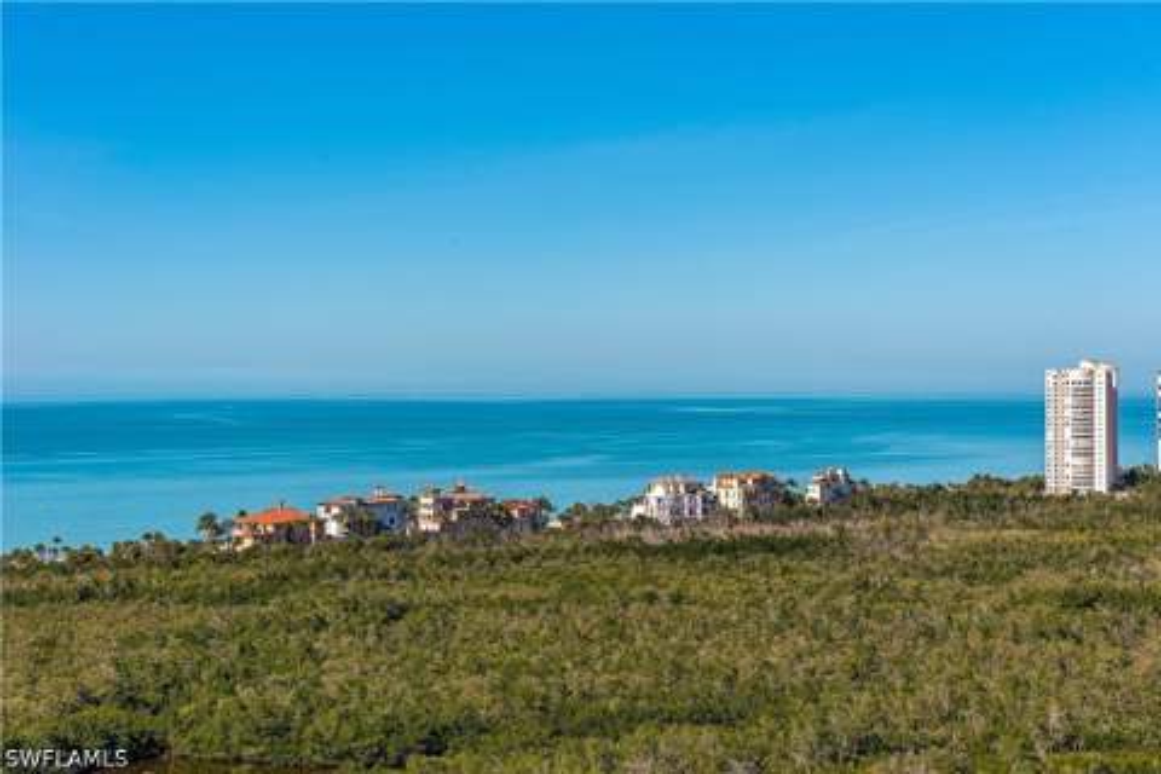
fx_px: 2257
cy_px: 387
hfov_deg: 28.8
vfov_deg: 19.5
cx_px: 580
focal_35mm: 70
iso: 100
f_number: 9
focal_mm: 70
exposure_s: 1/320
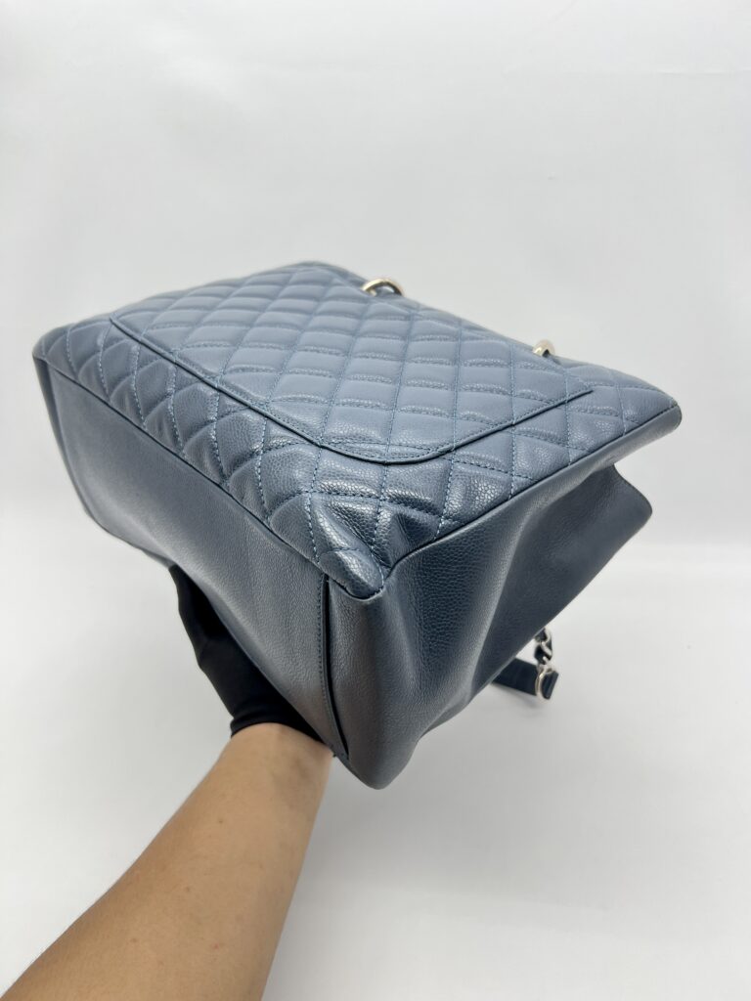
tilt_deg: -27.3
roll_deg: +0.3
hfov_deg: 53.1
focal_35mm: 26
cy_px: 500
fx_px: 752
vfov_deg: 67.3
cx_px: 376
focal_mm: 5.7
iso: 50
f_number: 1.5
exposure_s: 1/100
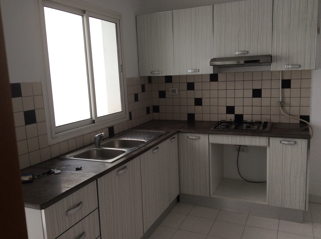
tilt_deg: -11.4
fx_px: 296
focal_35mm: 32
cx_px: 160
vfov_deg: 44.1
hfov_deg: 56.9
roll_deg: +4.1
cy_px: 120
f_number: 2.4
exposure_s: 1/33
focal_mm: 3.3
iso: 40
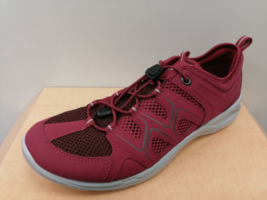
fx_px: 208
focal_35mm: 27
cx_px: 134
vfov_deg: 51.4
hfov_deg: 65.3
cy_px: 100
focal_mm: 3.96
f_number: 1.8
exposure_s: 1/50
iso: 50
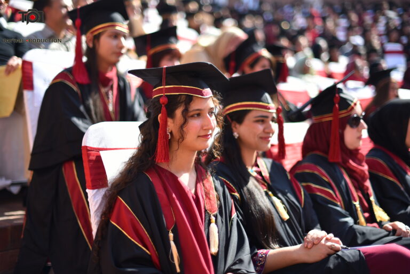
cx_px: 205
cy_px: 137
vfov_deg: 27.0
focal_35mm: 50
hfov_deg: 39.6
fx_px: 570
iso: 100
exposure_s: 1/2000
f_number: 1.4
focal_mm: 50
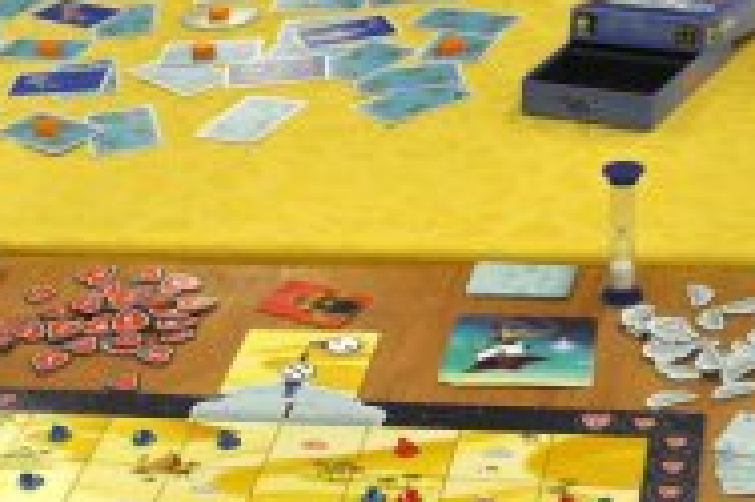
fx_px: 2053
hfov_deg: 20.4
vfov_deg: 13.6
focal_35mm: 98
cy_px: 562
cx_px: 52
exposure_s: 1/60
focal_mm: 24
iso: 500
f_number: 4
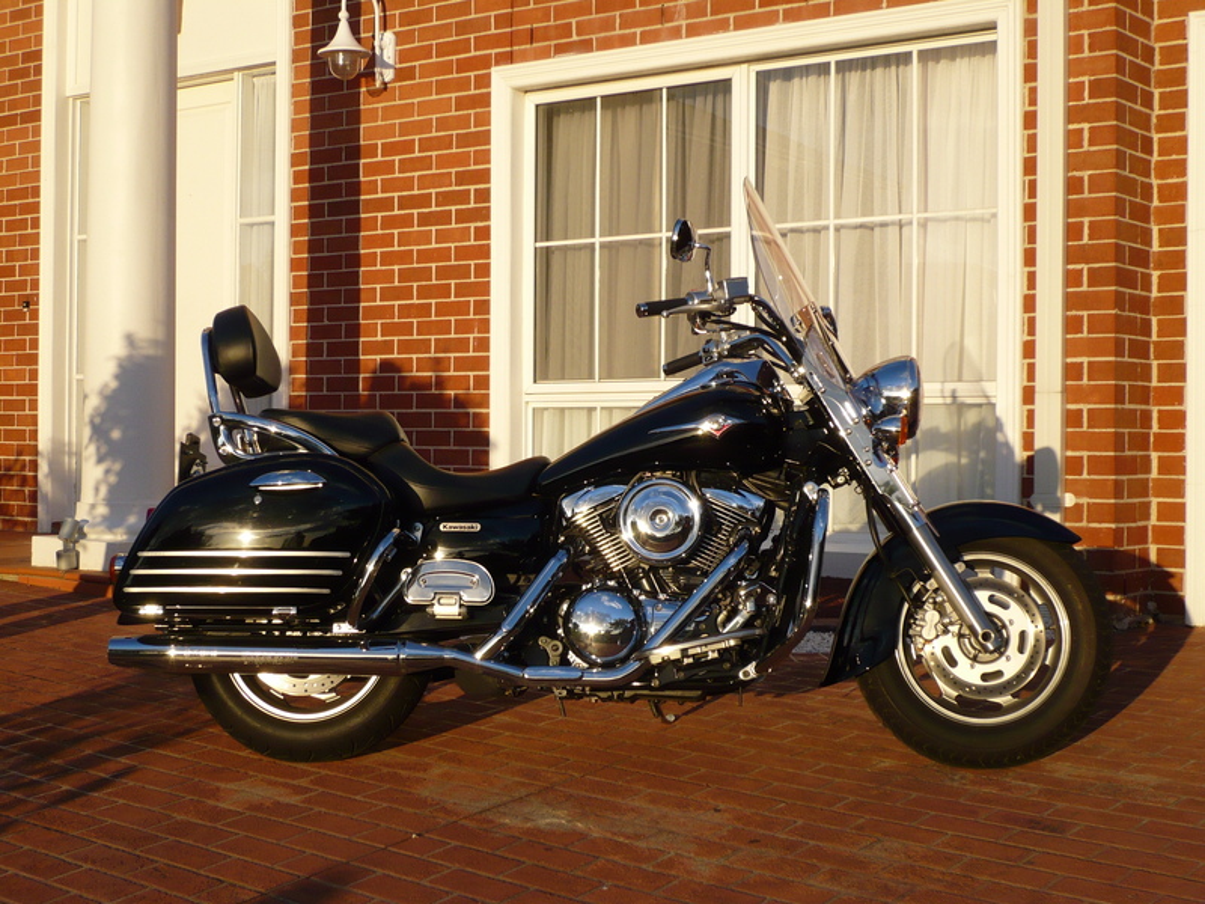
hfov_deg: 34.9
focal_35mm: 55
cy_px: 452
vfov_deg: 26.6
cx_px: 602
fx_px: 1915
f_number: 3.5
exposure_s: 1/500
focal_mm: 9.1
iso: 100
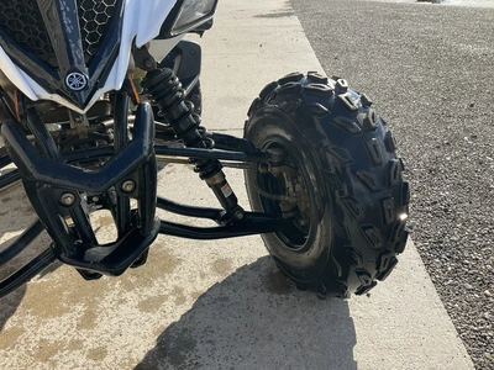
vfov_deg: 48.2
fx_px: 414
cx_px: 247
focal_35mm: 29
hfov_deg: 61.7
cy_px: 185
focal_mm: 3
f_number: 1.8
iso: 25
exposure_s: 1/997
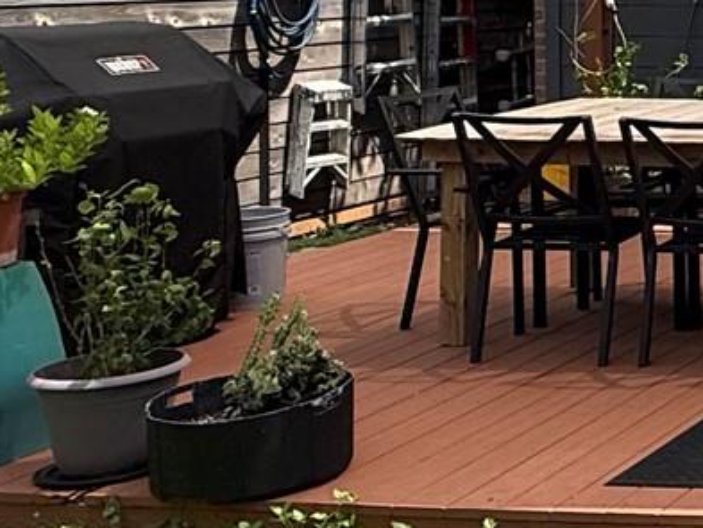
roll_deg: -0.5
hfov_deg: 19.5
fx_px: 1483
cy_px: -2
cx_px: 1281
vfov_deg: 19.6
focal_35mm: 73
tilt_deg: -0.8
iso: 64
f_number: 2.2
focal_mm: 2.22
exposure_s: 1/2092
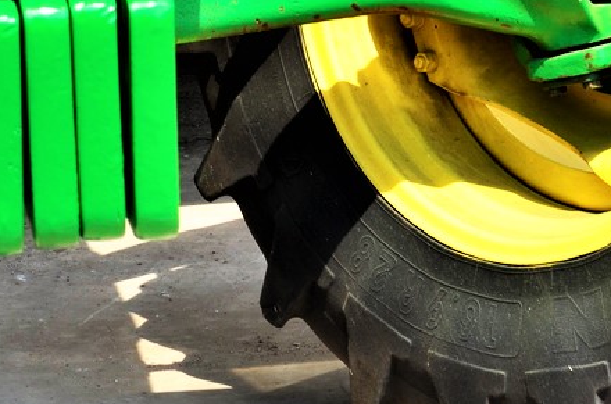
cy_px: -81
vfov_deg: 6.9
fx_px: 3326
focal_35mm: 196
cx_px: 504
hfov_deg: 10.5
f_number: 7.1
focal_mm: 45
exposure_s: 1/200
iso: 125
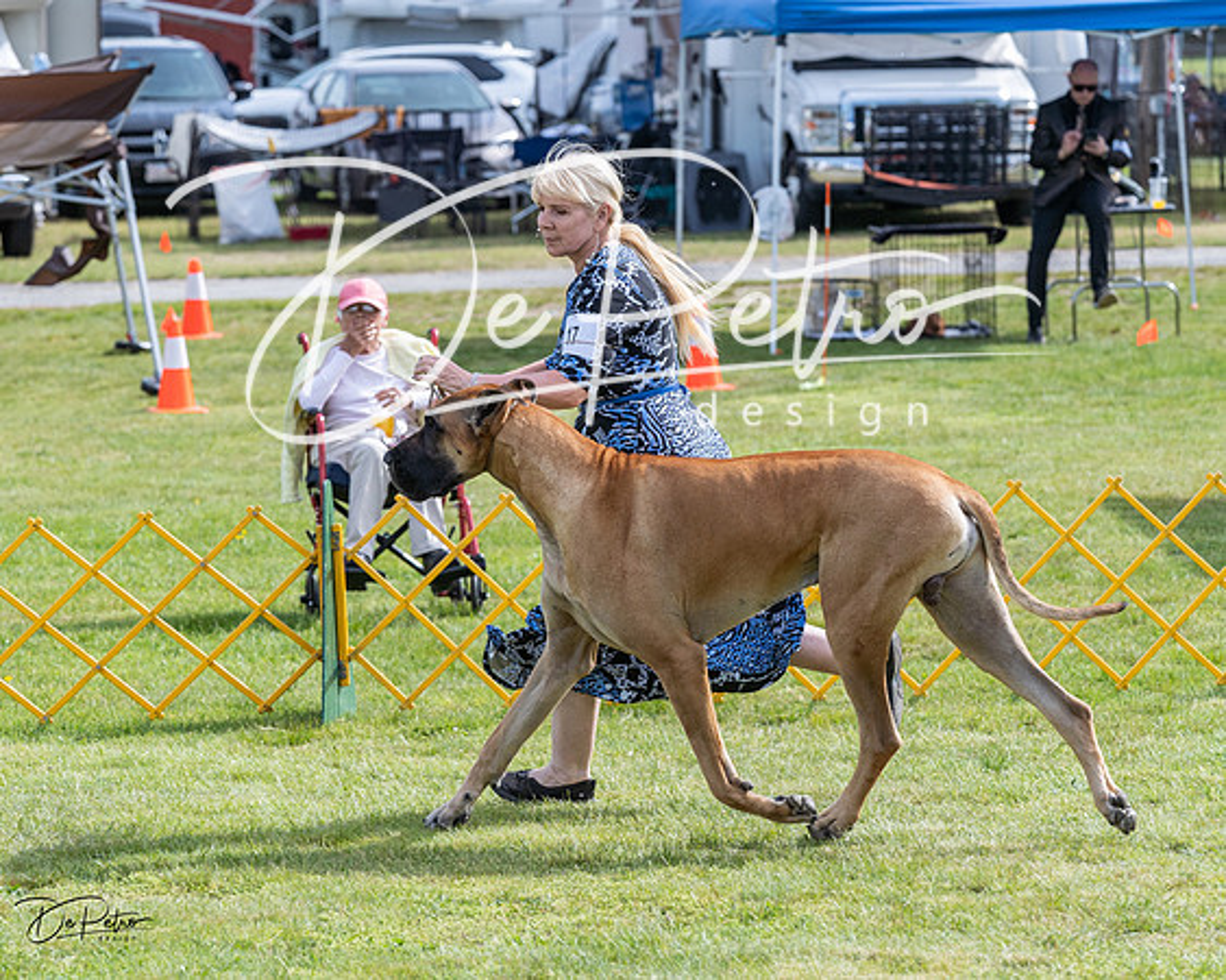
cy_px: 427
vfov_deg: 9.2
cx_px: 518
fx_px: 6088
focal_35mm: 168
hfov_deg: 11.5
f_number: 5.6
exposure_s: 1/1250
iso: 400
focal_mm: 132
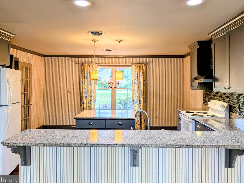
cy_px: 79
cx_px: 126
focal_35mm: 28
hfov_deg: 63.4
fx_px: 197
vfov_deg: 49.6
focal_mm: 6.9
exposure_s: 1/299
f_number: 1.68
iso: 29
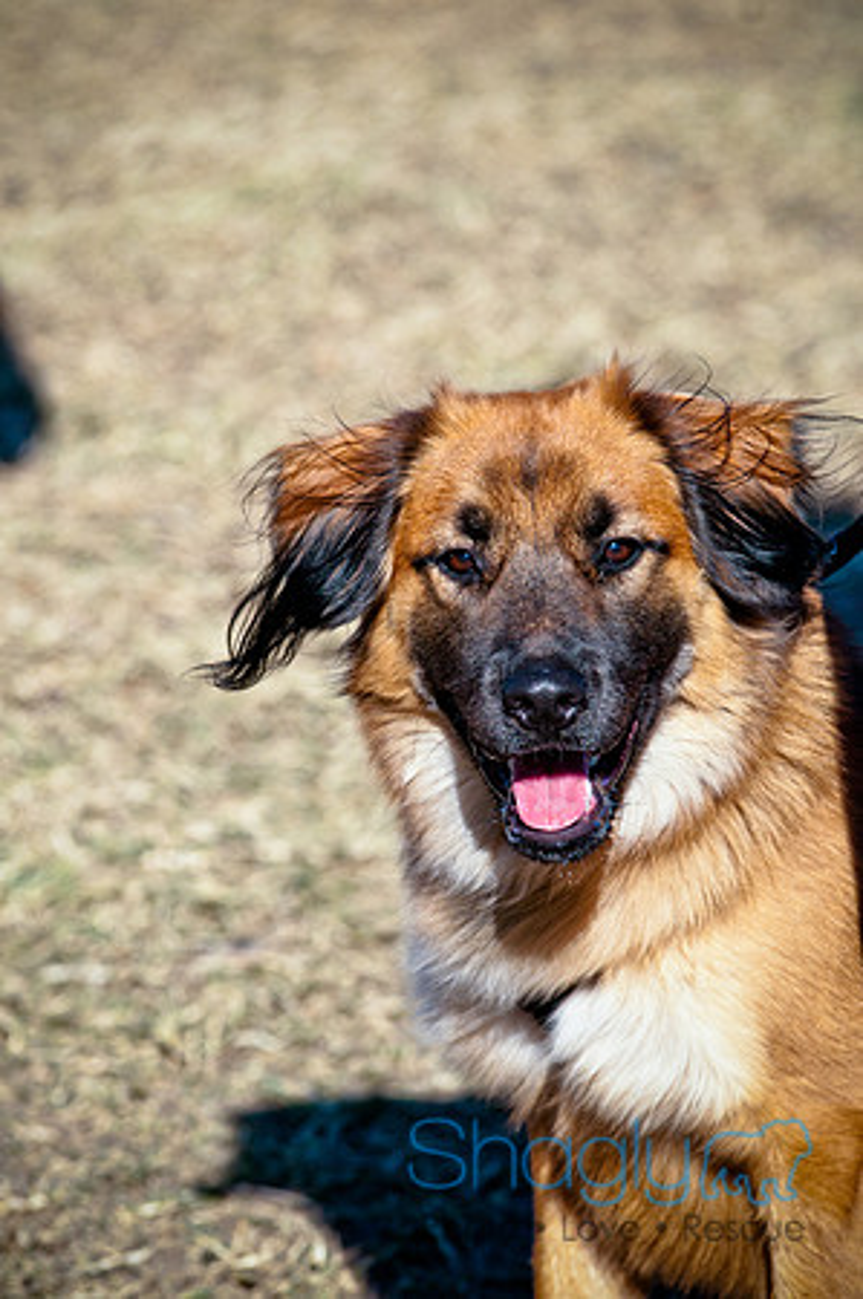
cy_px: 650
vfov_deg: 6.9
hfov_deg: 4.6
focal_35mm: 300
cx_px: 432
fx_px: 10812
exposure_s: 1/2500
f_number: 5.6
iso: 400
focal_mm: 200
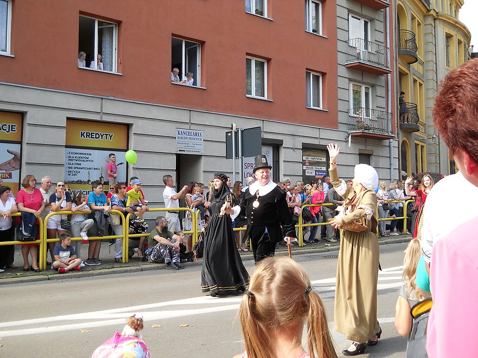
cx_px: 239
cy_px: 179
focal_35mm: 41
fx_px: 566
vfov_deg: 35.1
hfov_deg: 45.8
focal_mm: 6.72
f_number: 3.1
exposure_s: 1/250
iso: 80
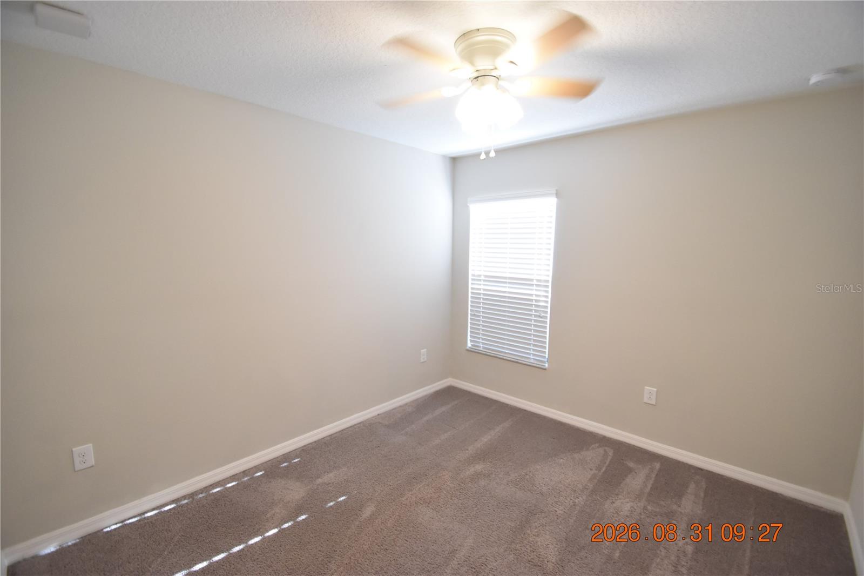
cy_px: 288
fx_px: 360
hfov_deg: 100.4
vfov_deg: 77.3
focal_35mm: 15
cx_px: 432
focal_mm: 10
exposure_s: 1/60
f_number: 3.5
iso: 1400
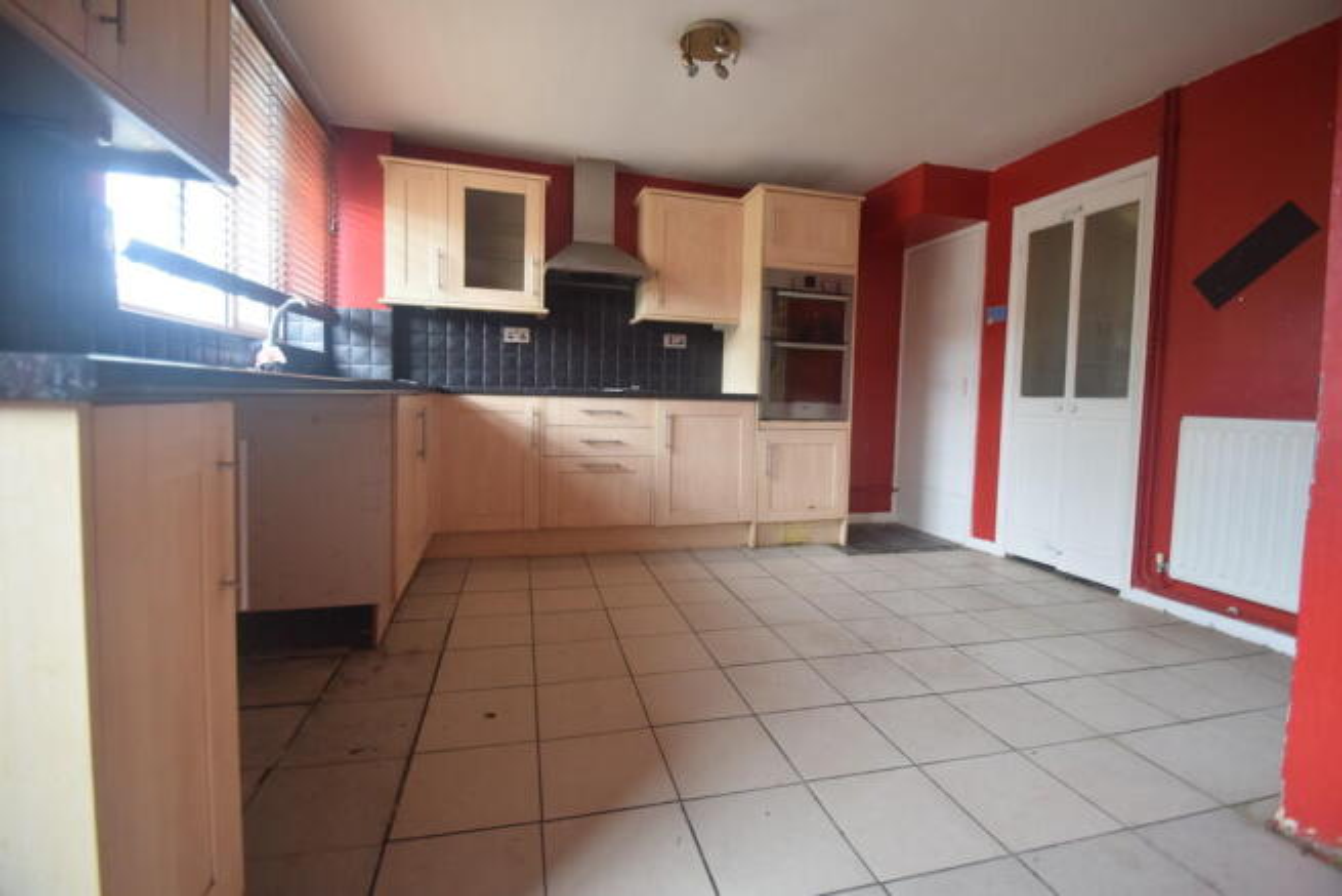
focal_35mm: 15
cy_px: 448
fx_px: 559
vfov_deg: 77.4
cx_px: 671
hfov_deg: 100.4
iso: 800
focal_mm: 10
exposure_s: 1/60
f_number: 4
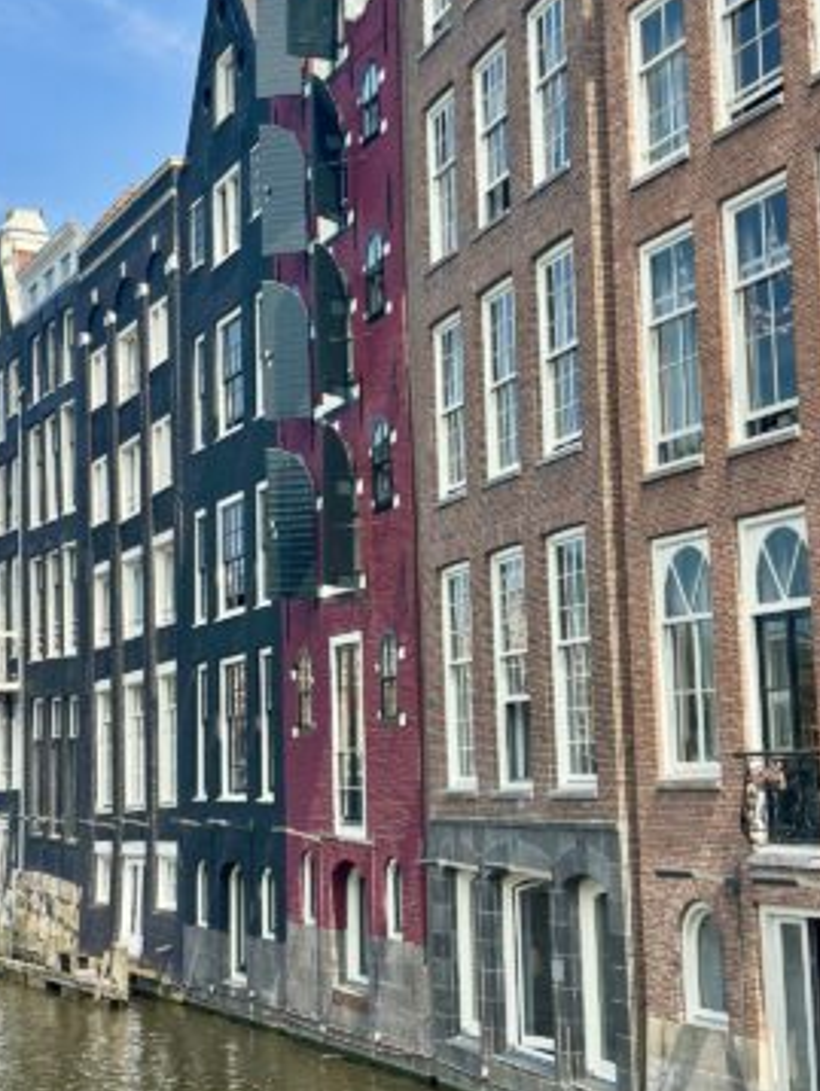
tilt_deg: +10.5
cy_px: 424
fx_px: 2114
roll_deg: +0.1
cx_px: 285
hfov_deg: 21.9
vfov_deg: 28.9
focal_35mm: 67
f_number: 1.78
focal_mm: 6.86
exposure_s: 1/3058
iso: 100
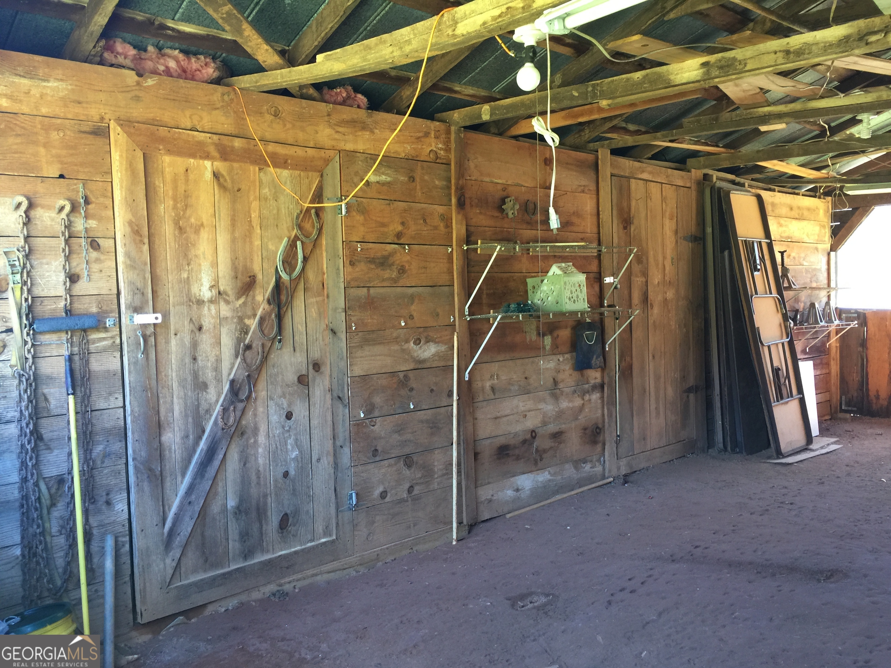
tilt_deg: -3.7
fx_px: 746
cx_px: 446
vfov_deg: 48.2
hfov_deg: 61.7
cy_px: 334
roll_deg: +0.4
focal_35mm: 29
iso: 32
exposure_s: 1/15
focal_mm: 4.15
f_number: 2.2
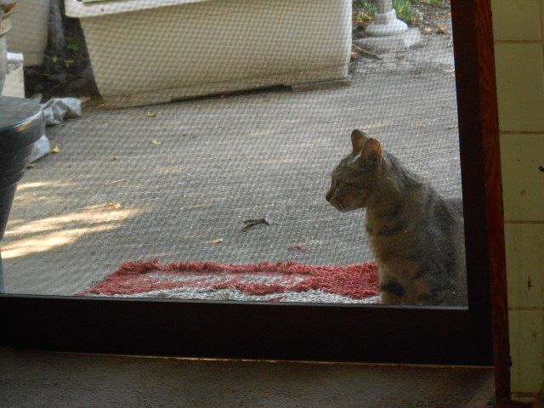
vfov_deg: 9.5
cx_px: 272
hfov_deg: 12.7
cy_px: 204
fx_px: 2452
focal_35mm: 156
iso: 500
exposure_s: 1/60
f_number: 6.5
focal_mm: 27.6
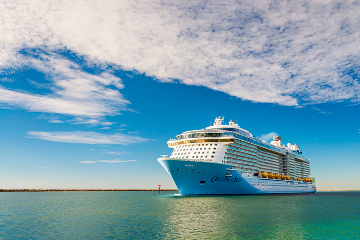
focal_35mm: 35
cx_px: 180
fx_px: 350
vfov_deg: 37.9
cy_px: 120
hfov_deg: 54.4
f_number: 6.3
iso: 100
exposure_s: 1/320
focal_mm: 35
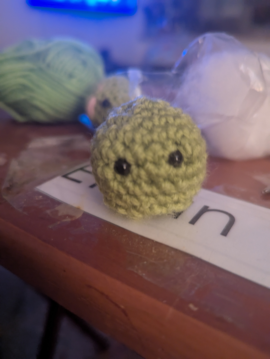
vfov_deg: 71.5
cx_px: 135
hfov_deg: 56.9
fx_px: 249
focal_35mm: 24
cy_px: 180
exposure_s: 1/24
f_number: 1.85
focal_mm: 6.81
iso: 523
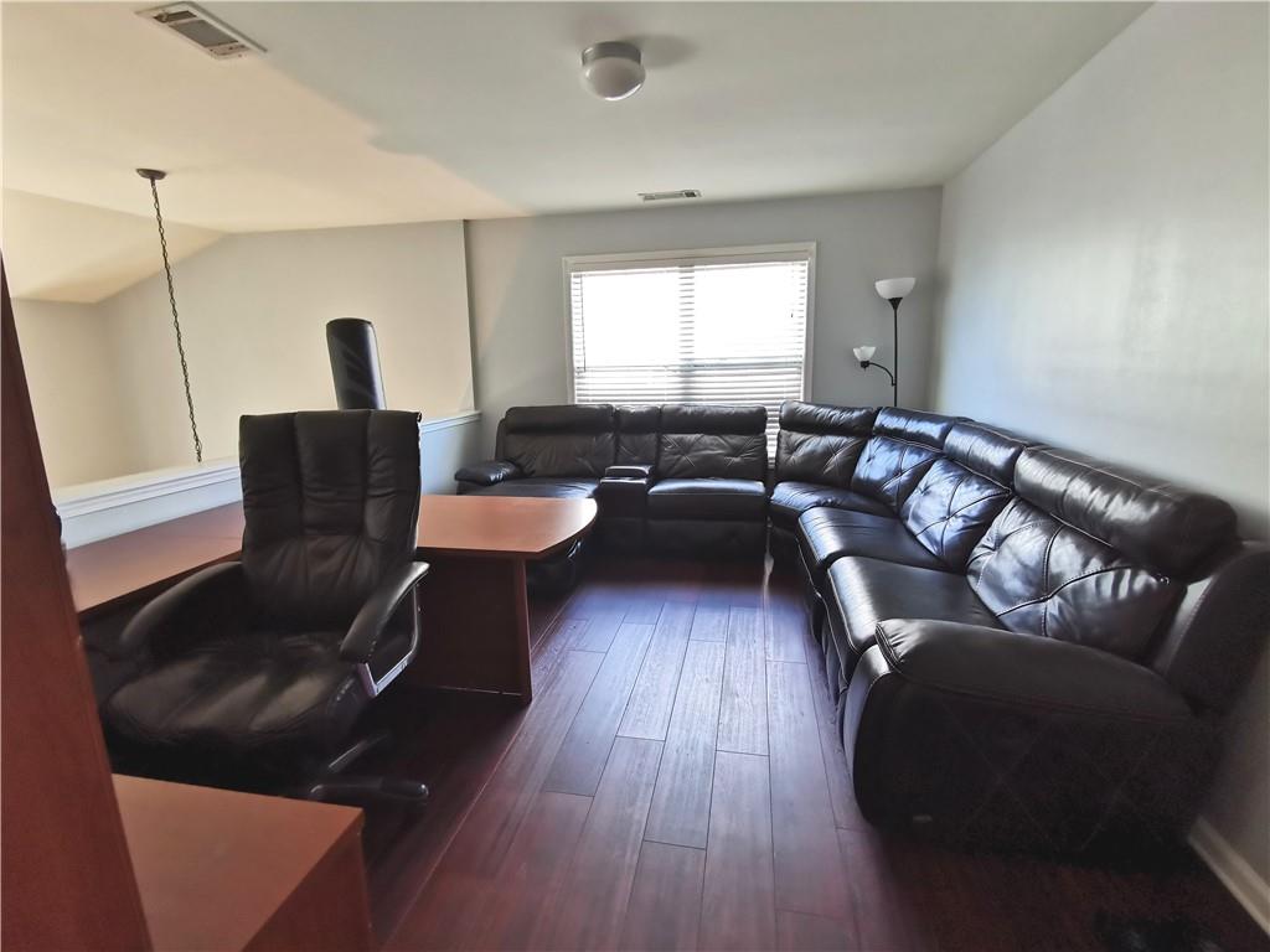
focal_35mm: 16
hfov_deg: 94.5
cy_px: 476
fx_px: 587
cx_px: 635
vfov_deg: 78.1
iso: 250
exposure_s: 1/60
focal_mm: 2.35
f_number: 2.2
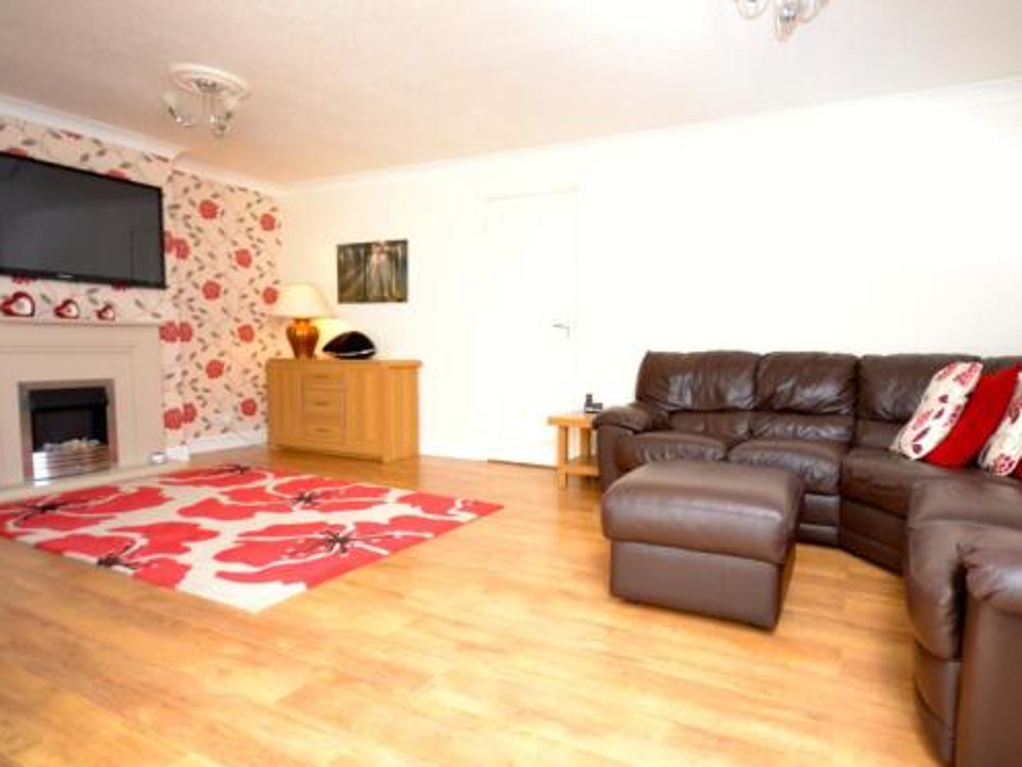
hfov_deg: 83.8
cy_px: 400
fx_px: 561
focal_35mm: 19
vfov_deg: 68.7
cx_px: 601
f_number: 4
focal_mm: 10
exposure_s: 1/60
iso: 720
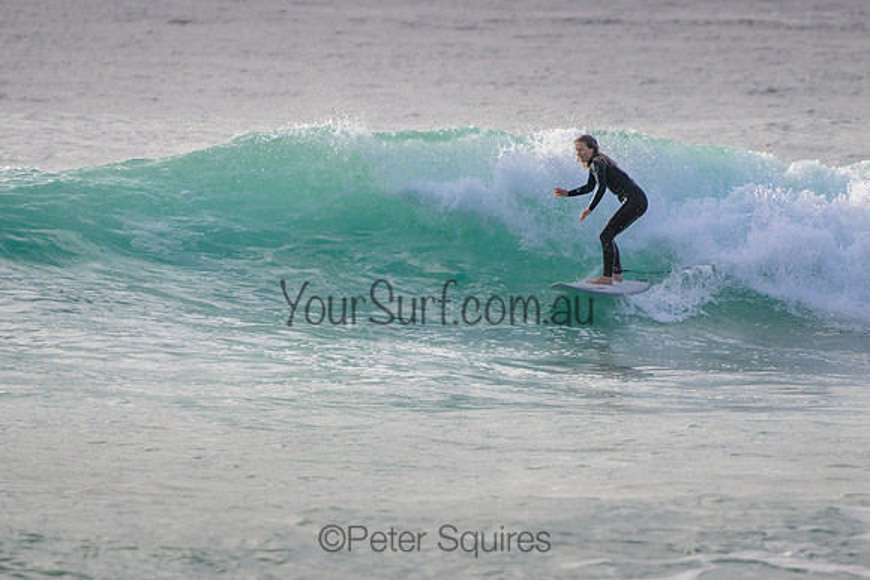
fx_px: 13298
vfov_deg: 2.5
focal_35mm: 550
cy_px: 353
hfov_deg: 3.7
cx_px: 490
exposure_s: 1/2000
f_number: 5.6
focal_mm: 400
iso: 280
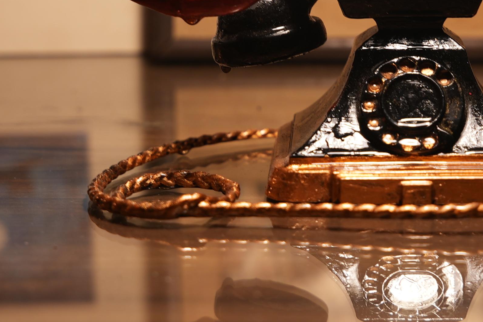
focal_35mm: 140
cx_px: 360
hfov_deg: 14.6
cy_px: -25
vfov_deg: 9.7
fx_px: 1881
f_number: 4.5
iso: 200
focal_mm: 57.9
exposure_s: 1/25
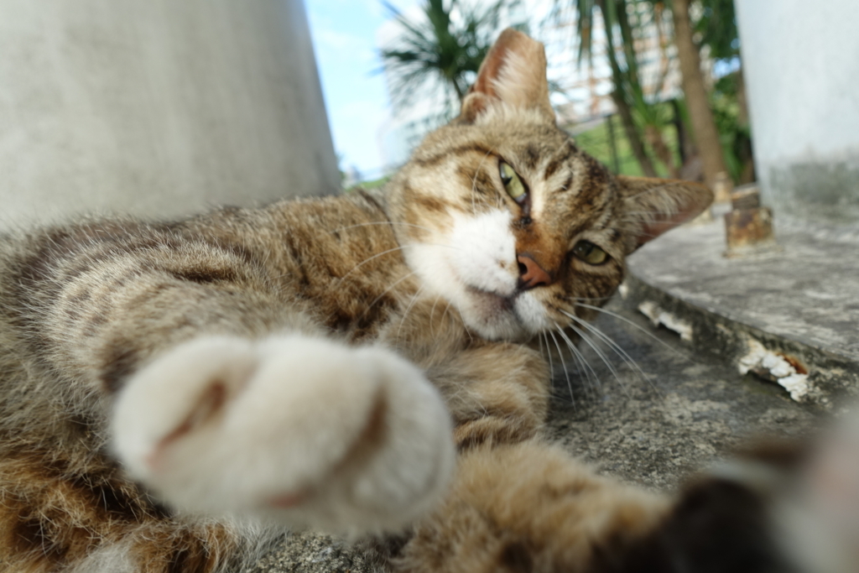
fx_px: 573
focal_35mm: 24
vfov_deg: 53.1
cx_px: 430
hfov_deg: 73.7
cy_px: 286
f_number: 4
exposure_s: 1/250
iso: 125
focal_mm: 8.8
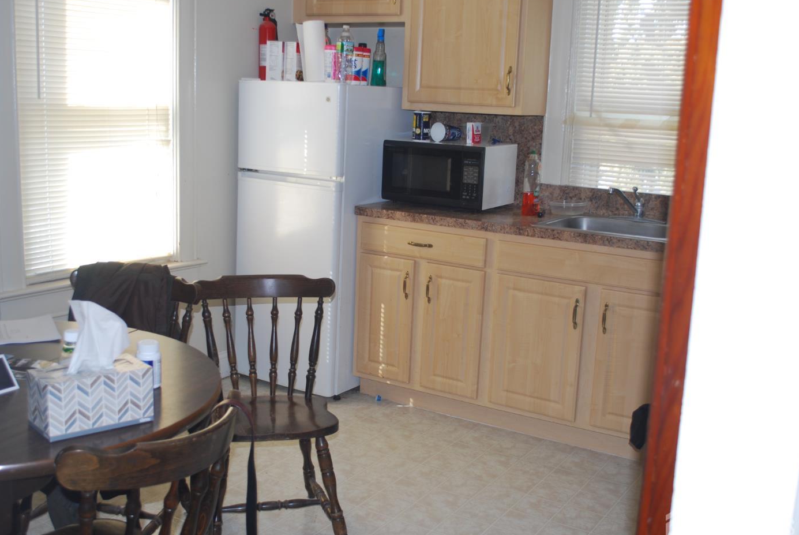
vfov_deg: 34.3
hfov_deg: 49.5
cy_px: 263
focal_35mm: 39
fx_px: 867
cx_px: 376
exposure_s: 1/60
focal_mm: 24
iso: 200
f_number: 4.2
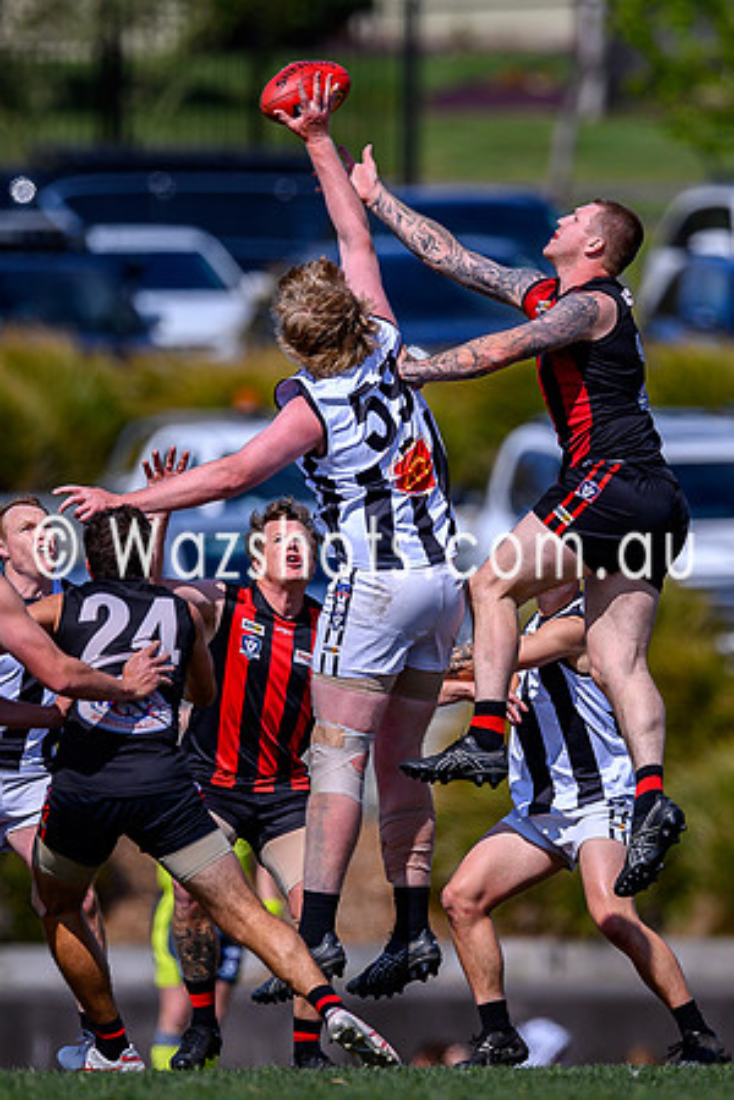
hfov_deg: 1.5
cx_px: 425
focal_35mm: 934
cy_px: 473
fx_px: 28553
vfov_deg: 2.2
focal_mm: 500
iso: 140
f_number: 4
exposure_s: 1/2500
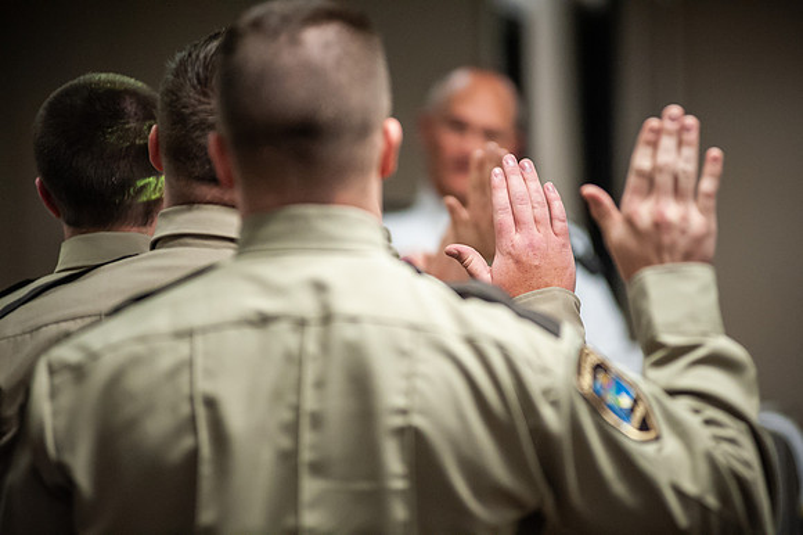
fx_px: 4458
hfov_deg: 10.3
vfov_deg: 6.9
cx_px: 402
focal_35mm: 200
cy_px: 268
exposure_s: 1/400
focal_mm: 200
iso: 3200
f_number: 2.8
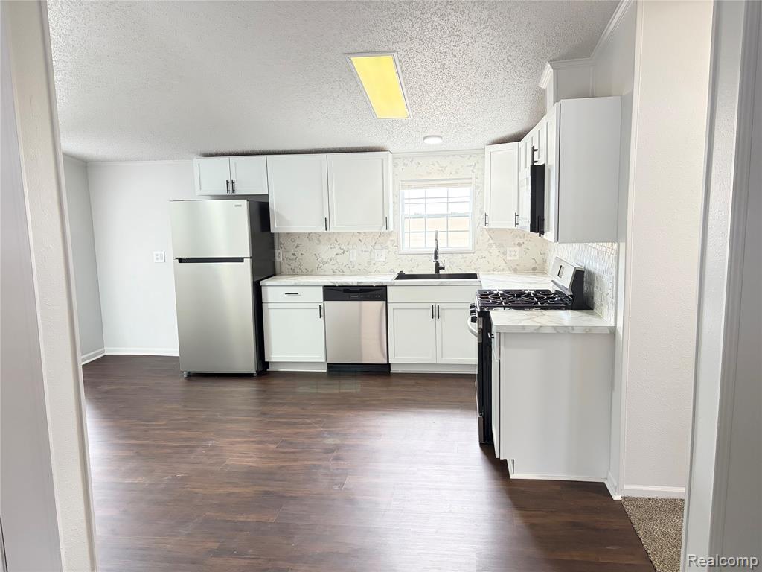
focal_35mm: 26
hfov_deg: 67.3
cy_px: 286
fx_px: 572
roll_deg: +0.9
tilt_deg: -8.0
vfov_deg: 53.1
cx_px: 381
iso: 320
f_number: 1.6
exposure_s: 1/40
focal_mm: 5.96
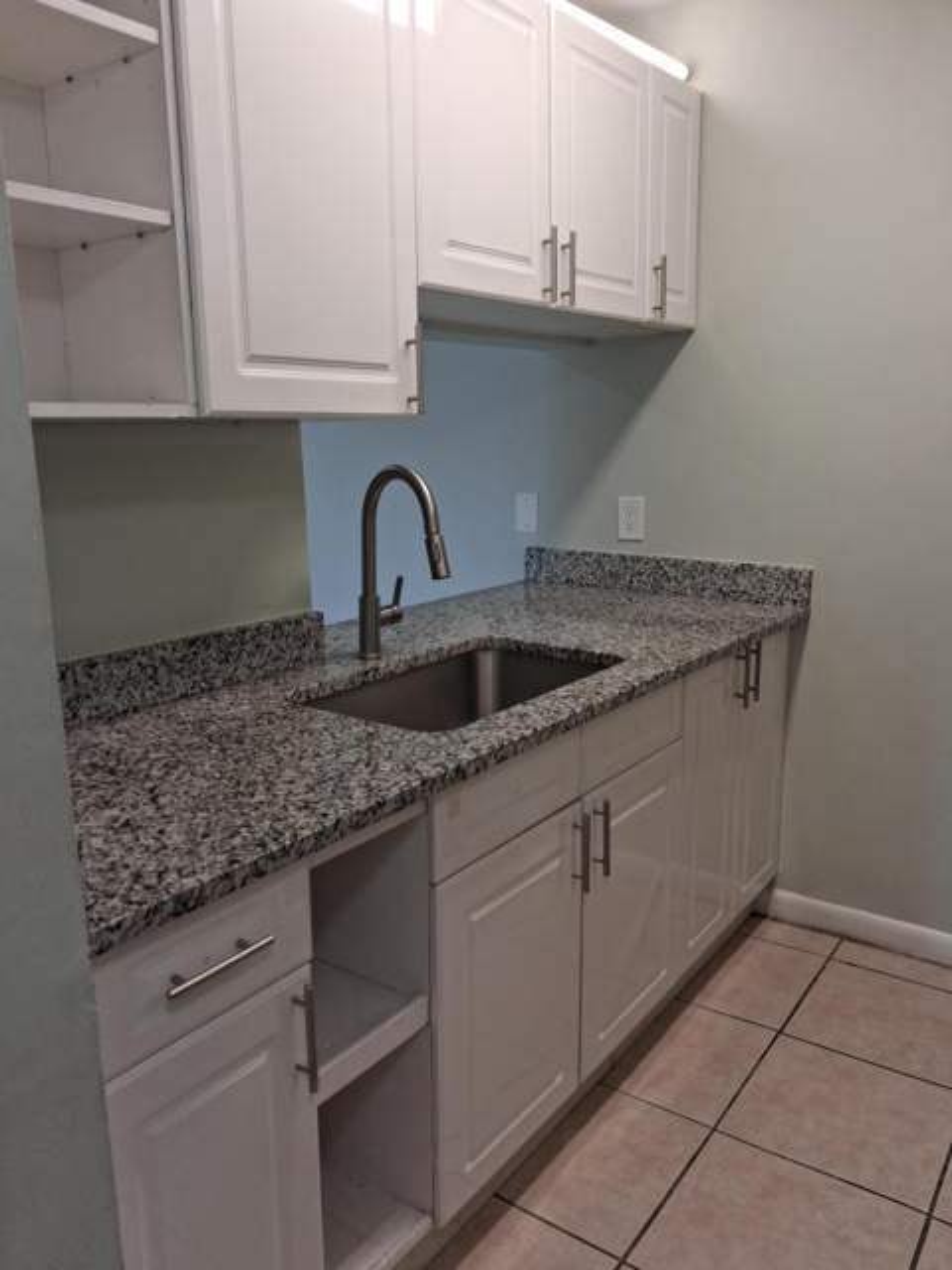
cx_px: 476
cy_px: 635
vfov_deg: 65.3
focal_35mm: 27
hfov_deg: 51.4
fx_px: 990
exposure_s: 1/120
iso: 160
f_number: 1.8
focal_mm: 4
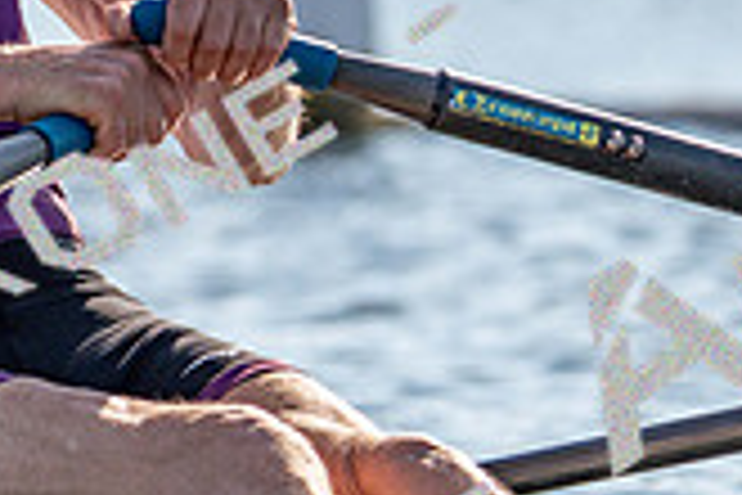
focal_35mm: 940
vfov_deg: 1.5
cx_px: 202
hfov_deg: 2.2
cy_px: 47
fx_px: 19373
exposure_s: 1/1600
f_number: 5.6
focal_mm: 268
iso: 250
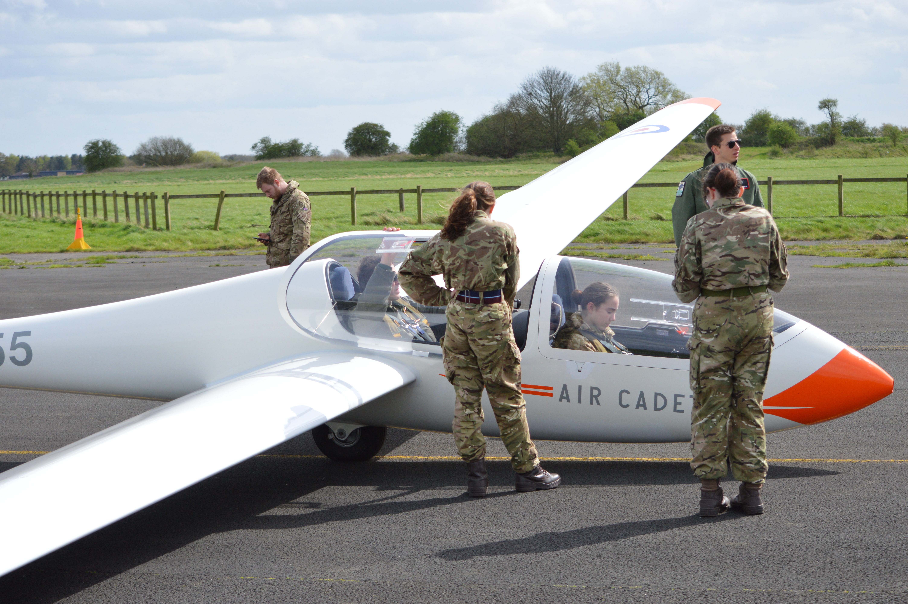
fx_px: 2192
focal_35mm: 87
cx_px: 454
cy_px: 302
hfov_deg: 23.4
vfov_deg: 15.7
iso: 400
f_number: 6.3
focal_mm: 58
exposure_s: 1/1600
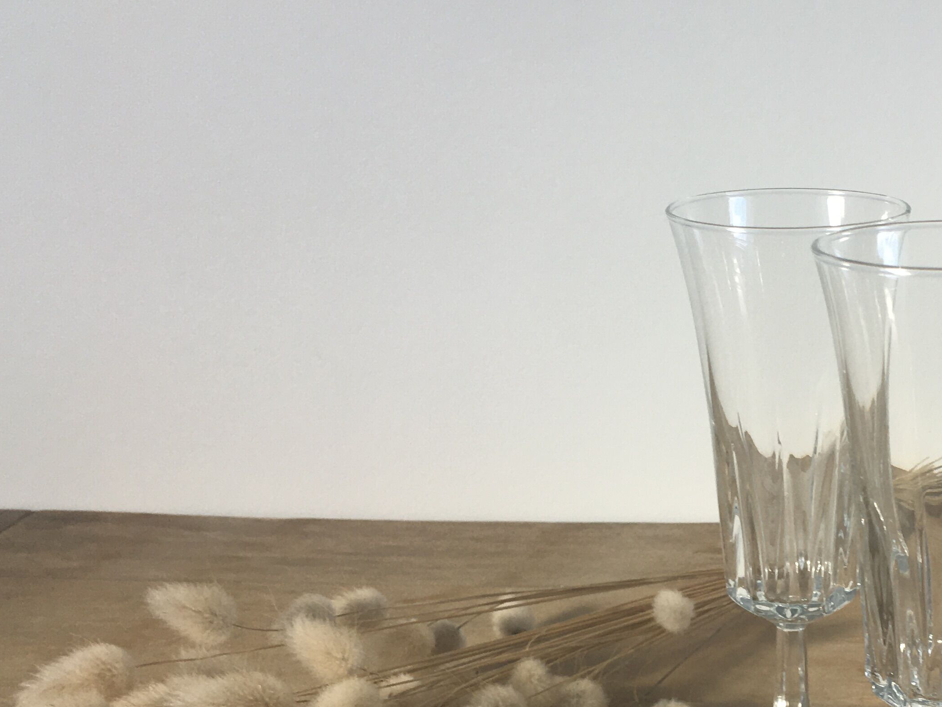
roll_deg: +0.6
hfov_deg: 33.0
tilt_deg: -18.2
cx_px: 804
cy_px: 545
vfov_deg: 25.7
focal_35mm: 56
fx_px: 1524
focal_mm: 4.15
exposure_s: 1/50
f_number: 2.2
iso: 32
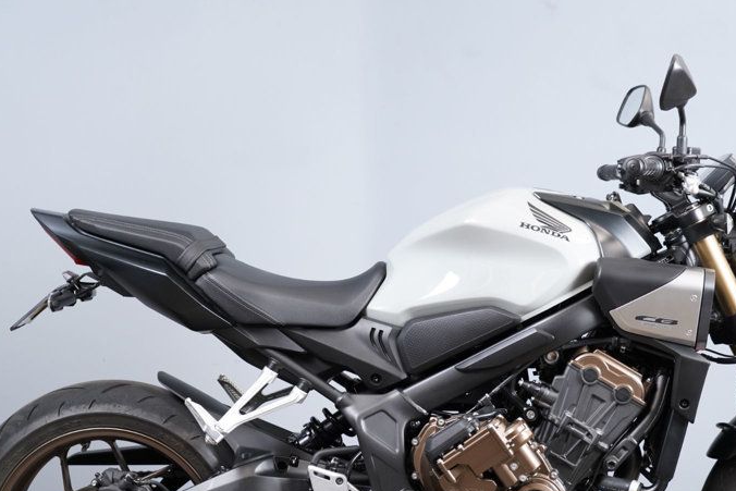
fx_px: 1983
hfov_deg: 21.0
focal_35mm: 97
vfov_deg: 14.1
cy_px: 352
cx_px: 481
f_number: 4
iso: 1600
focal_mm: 64
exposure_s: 1/100
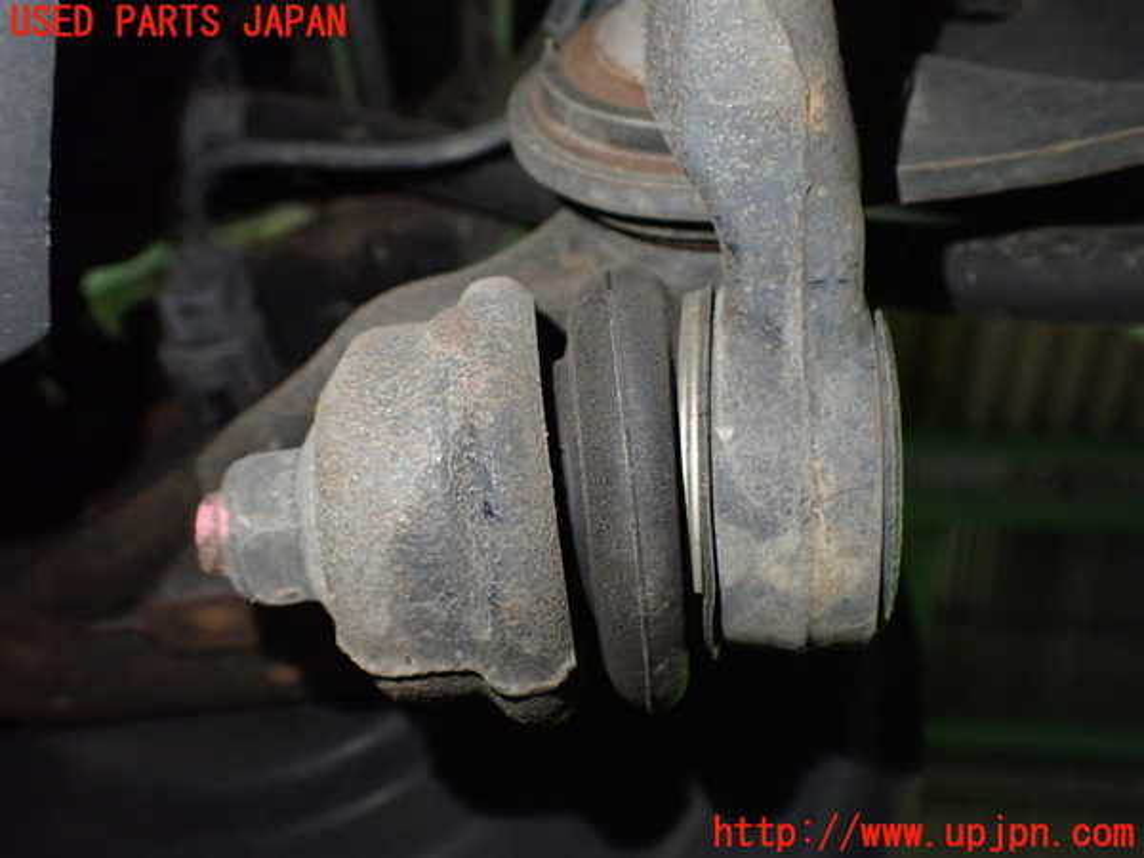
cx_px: 572
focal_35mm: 30
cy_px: 429
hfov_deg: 60.0
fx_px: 991
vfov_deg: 46.8
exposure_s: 1/100
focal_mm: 5.4
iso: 800
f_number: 2.3
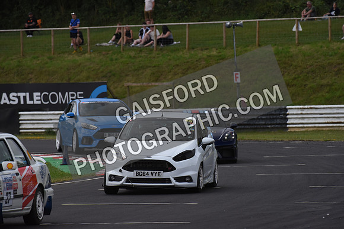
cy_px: 114
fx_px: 3823
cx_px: 172
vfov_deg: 3.4
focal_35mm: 400
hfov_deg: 5.2
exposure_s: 1/1000
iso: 1250
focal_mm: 400
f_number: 8
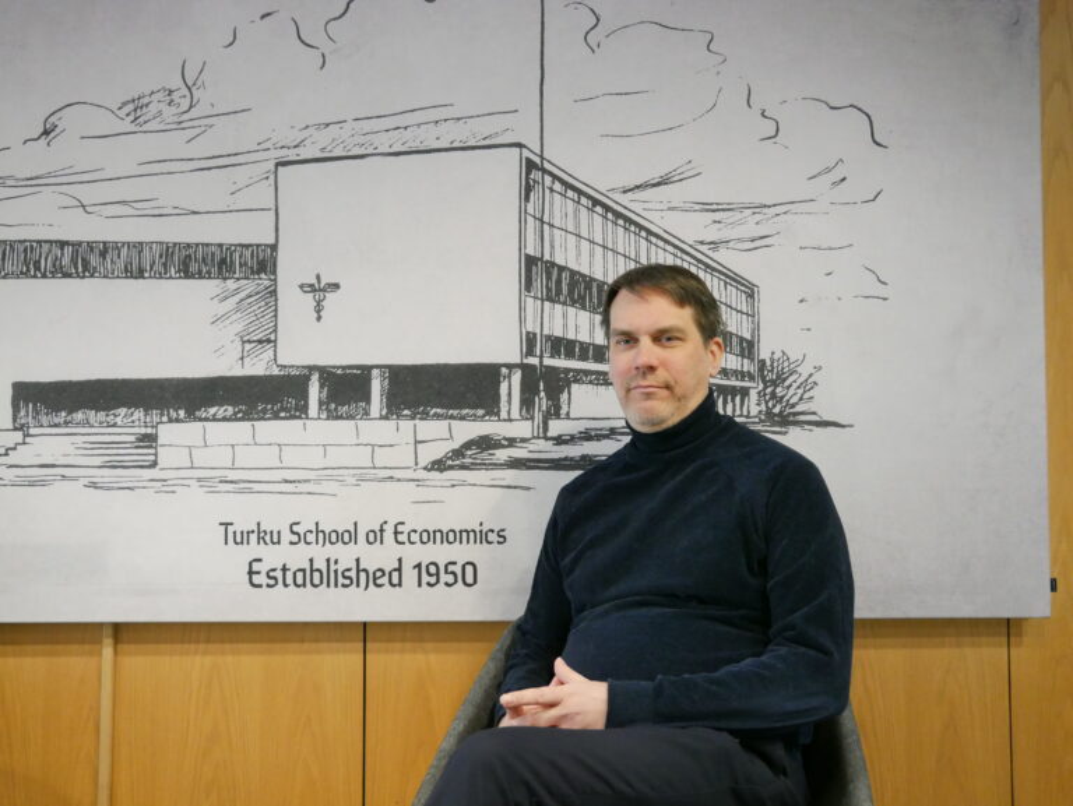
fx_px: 1241
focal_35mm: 40
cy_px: 403
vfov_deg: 36.0
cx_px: 536
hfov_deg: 46.8
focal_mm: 20
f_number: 4.1
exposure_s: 1/50
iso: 3200
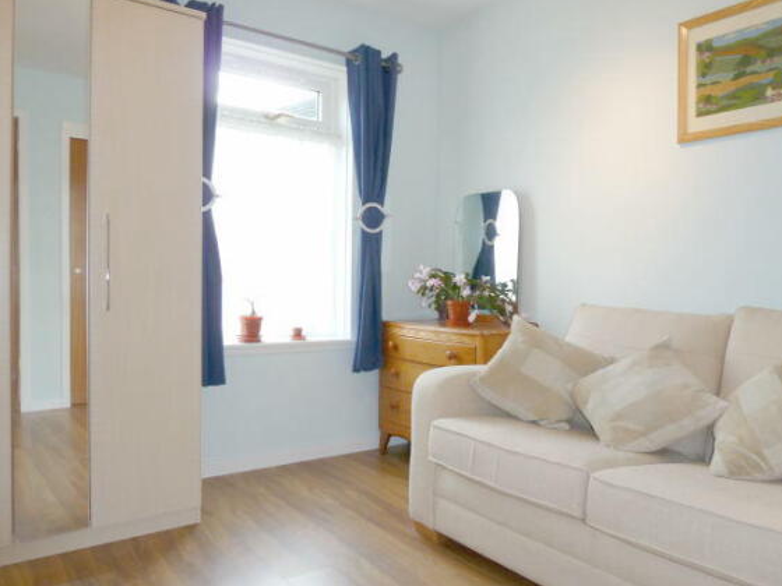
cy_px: 301
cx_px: 383
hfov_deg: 67.3
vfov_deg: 53.1
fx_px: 587
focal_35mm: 26
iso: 125
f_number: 3.3
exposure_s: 1/30
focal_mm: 4.1
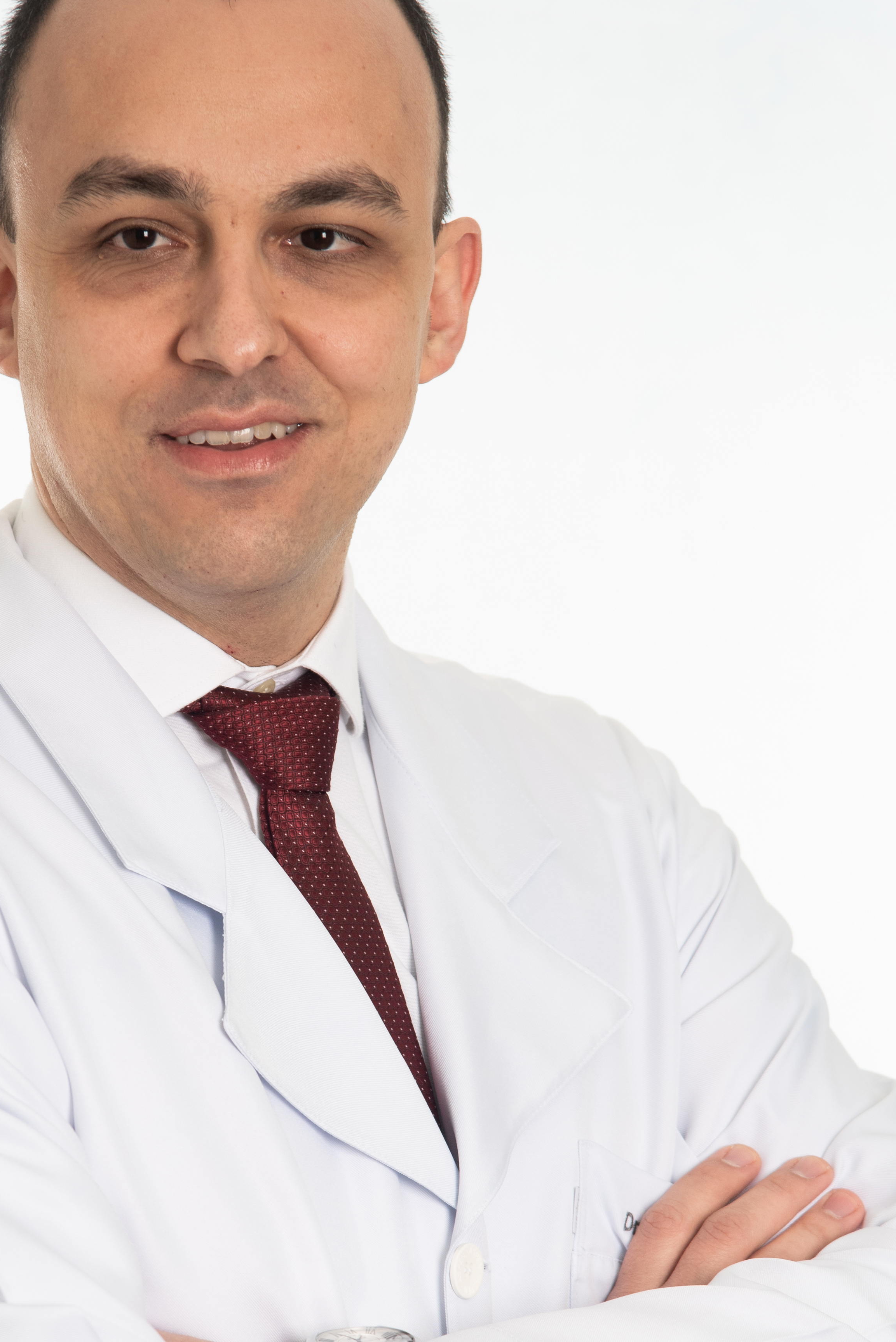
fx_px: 7794
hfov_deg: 6.6
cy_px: 922
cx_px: 293
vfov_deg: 9.8
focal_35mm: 209
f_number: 5.6
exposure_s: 1/160
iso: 250
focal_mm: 120
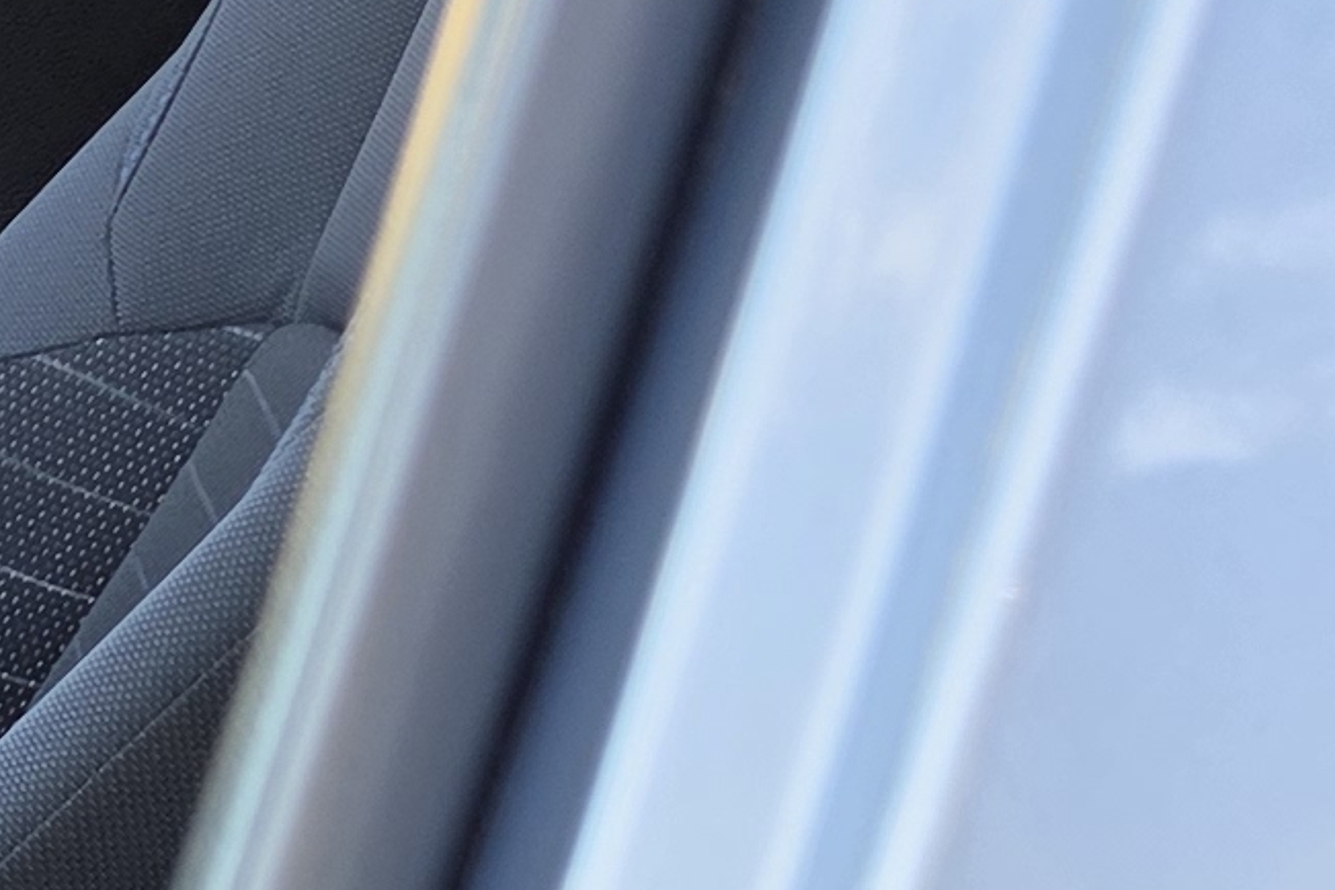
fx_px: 5451
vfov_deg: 8.7
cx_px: -2112
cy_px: 1965
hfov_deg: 11.1
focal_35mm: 147
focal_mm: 6.5
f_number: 1.4
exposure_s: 1/180
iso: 25
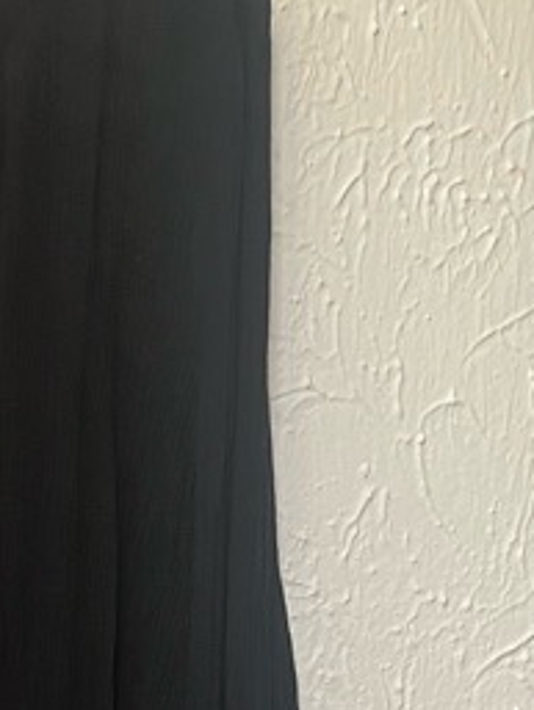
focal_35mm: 101
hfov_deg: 13.2
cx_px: -426
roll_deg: +1.0
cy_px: 1019
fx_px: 2076
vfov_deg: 17.7
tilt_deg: -10.0
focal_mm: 5.1
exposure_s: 1/92
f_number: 1.6
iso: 125
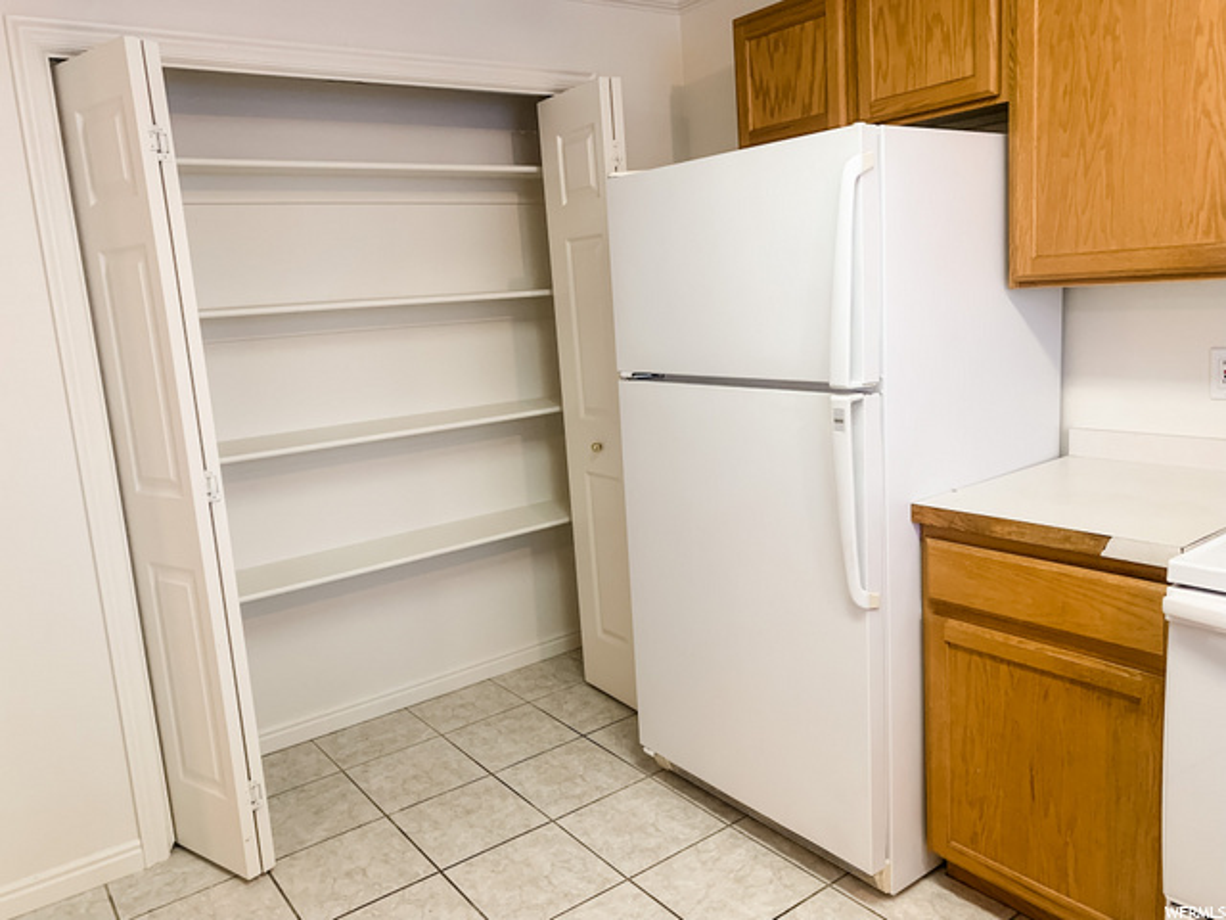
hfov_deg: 67.3
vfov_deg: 53.1
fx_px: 921
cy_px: 460
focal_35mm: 26
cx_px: 613
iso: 160
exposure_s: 1/60
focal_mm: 4.25
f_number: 1.8
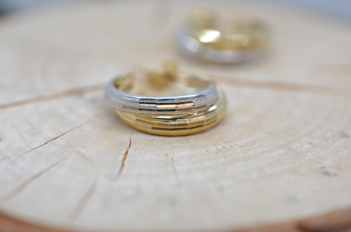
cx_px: 176
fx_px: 584
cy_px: 116
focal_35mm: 60
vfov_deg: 22.5
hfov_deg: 33.5
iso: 3200
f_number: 5.6
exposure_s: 1/1600
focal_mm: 40
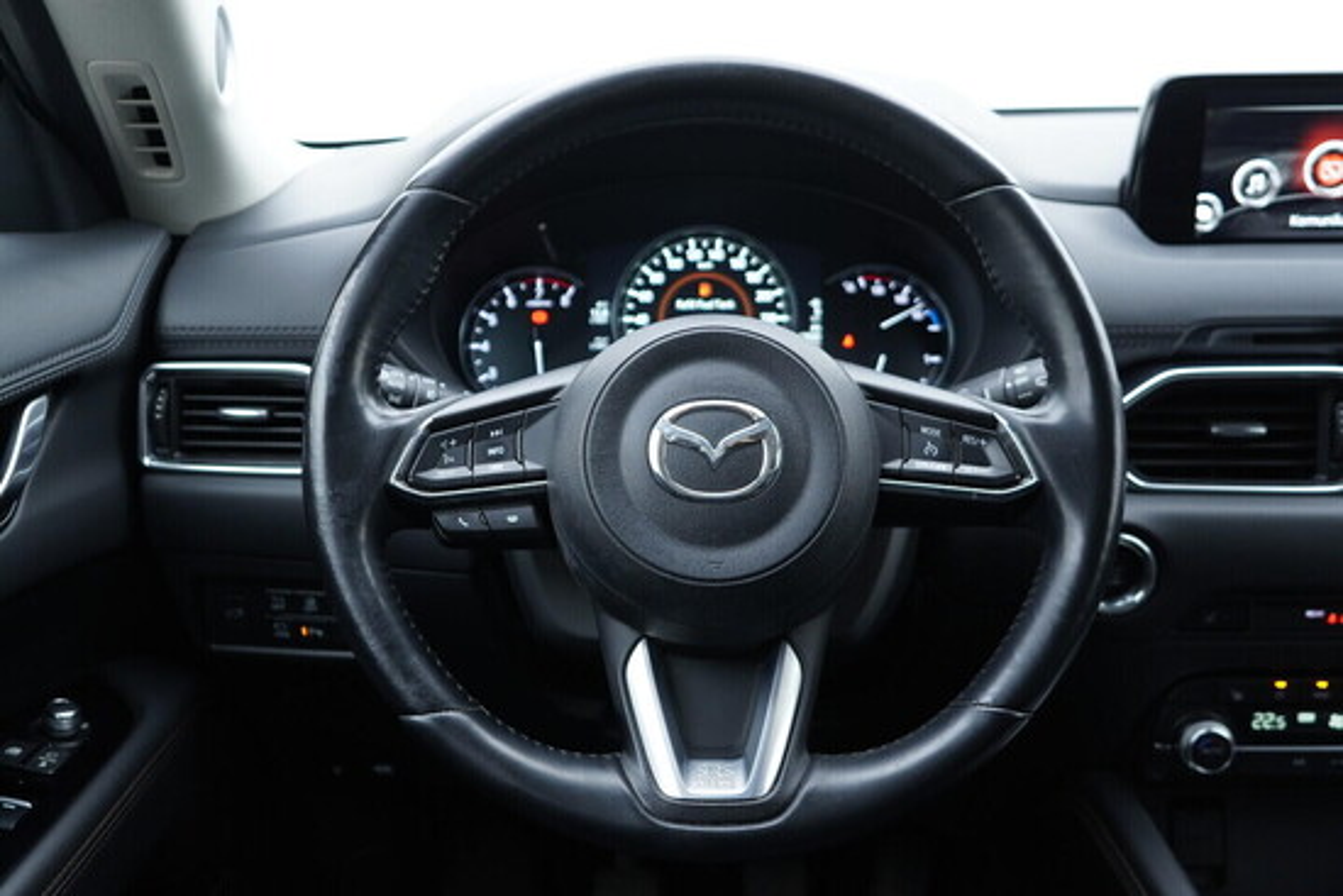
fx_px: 1343
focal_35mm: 36
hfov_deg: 53.1
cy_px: 448
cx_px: 672
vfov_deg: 36.9
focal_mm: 24
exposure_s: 1/40
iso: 320
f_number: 2.8
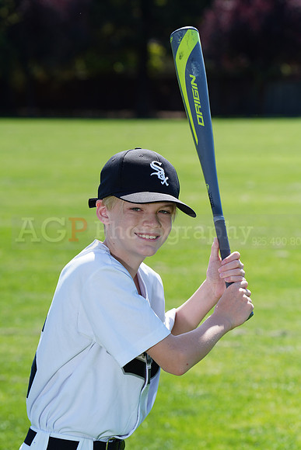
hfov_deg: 7.1
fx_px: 2431
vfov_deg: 10.6
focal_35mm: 194
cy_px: 225
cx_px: 150
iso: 200
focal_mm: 194
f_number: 9
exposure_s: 1/250
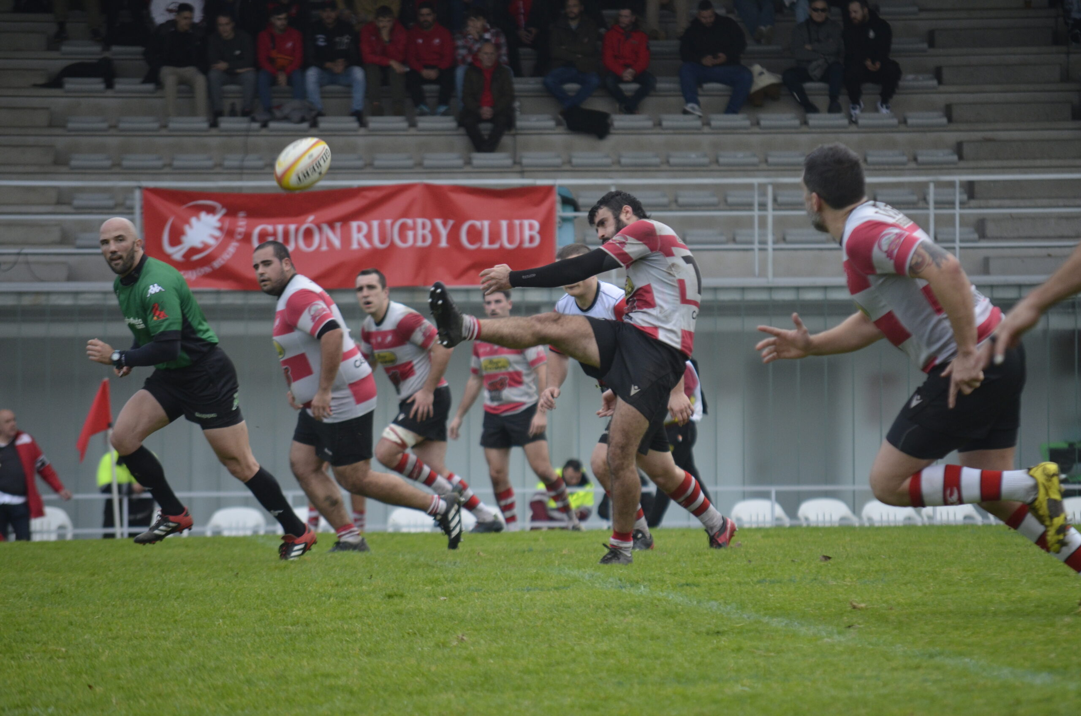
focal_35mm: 300
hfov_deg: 6.9
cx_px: 540
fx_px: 8990
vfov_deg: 4.6
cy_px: 358
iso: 800
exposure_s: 1/800
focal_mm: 200
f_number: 5.6
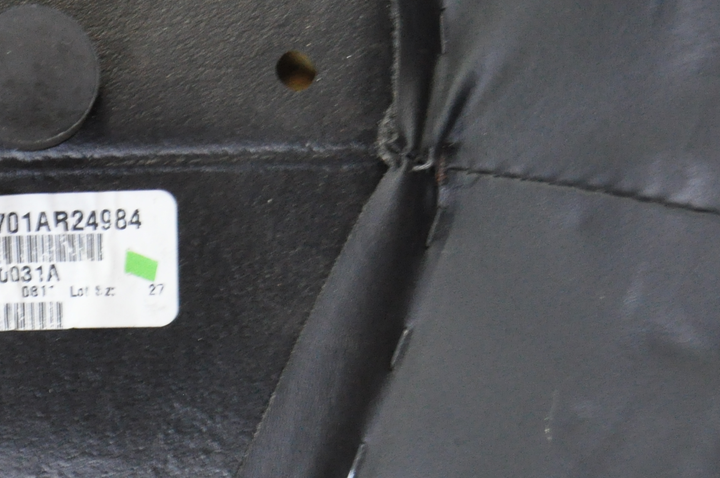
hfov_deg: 10.0
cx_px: -24
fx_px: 4079
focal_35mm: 204
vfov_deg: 6.7
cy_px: 364
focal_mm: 55
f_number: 5.6
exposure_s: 1/30
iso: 1400
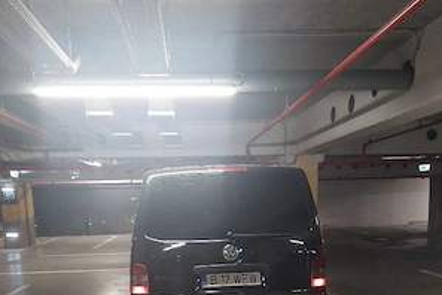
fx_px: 430
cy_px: 250
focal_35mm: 35
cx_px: 222
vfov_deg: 36.1
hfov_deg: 54.4
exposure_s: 1/50
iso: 400
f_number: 1.8
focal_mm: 5.23
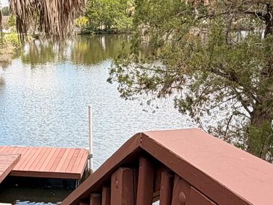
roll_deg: +1.3
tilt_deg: -18.0
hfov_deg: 34.9
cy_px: 147
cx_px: 71
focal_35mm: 54
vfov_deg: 26.8
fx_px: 426
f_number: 2.2
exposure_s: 1/502
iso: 64
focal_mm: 2.22
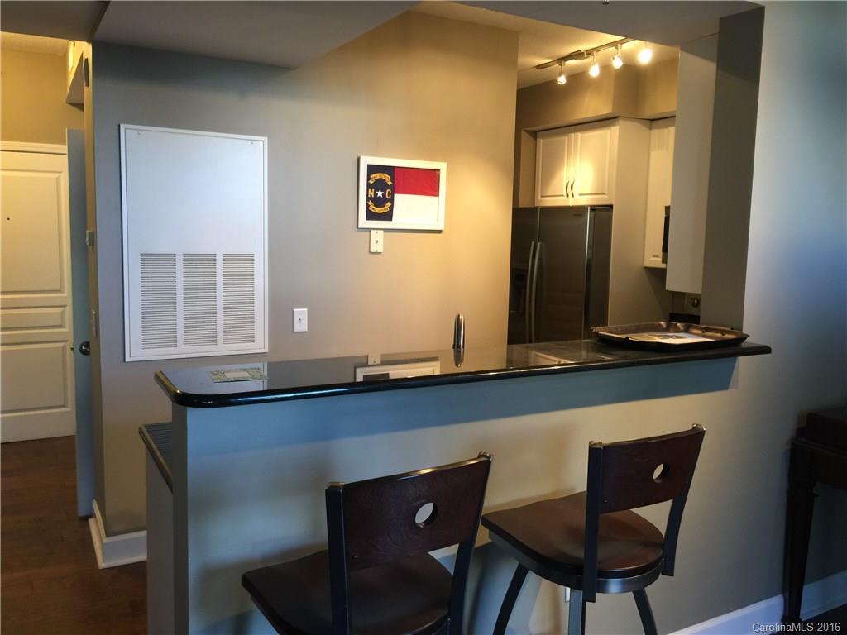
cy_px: 318
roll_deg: -1.9
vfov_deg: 48.2
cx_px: 424
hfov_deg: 61.7
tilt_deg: -7.1
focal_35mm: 29
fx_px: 710
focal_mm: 4.15
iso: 64
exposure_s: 1/15
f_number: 2.2
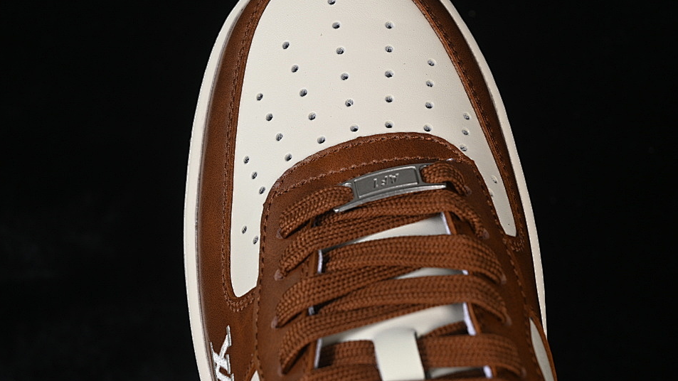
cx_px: 340
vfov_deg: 13.6
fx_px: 1600
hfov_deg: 23.9
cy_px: 183
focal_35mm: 89
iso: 160
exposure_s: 1/60
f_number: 7.1
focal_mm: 50
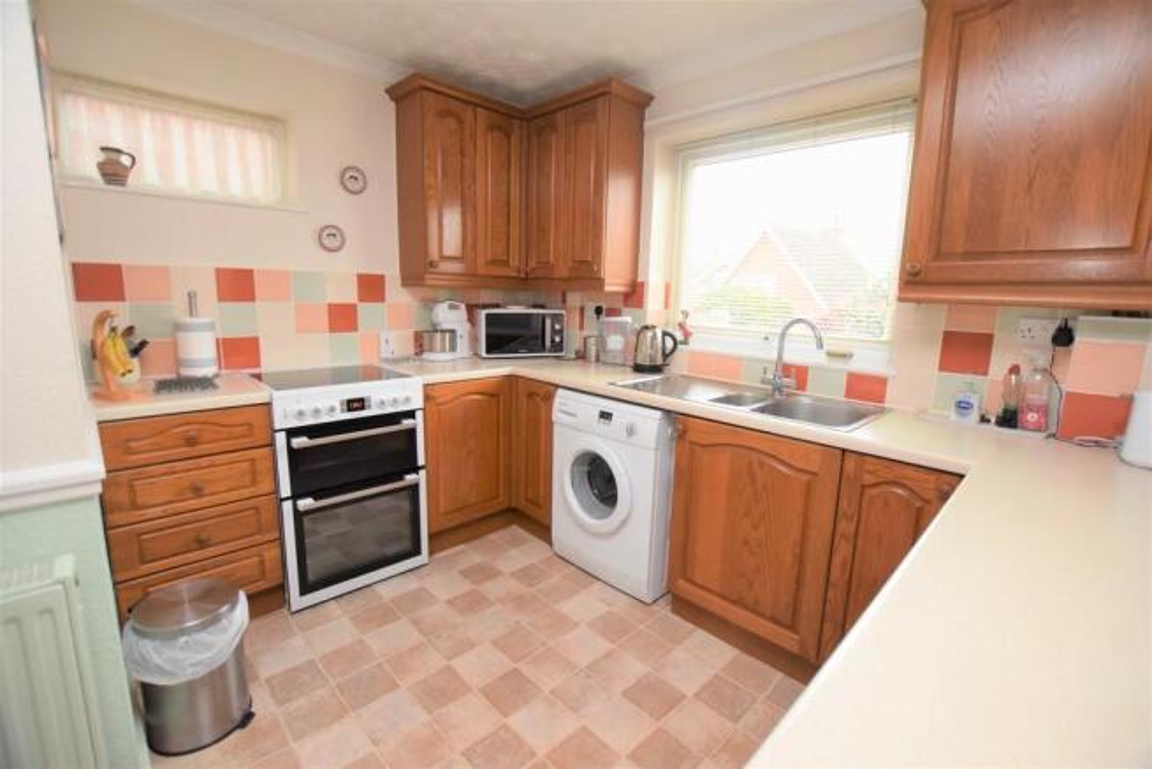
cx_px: 576
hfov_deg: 100.4
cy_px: 384
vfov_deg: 77.4
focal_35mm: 15
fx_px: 480
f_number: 3.5
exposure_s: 1/60
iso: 3200
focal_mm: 10
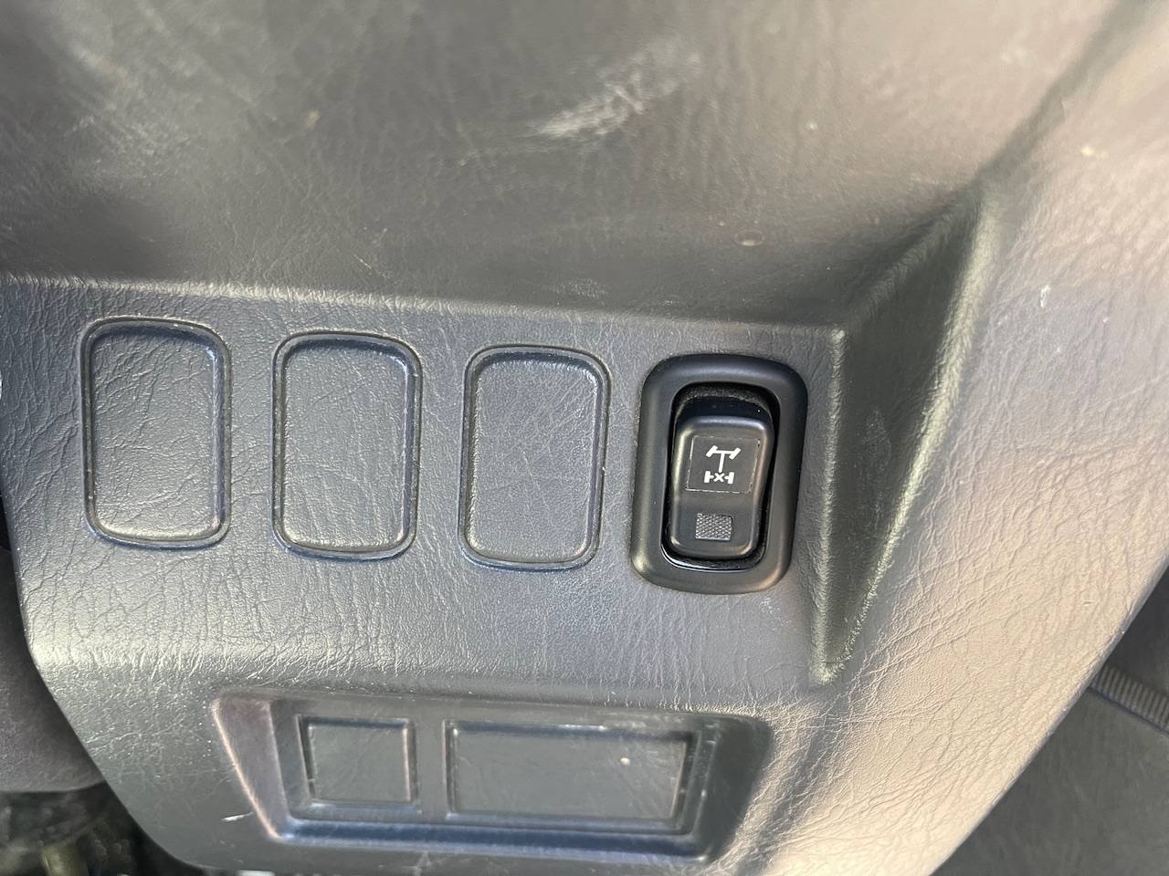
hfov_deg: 69.4
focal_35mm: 25
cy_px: 438
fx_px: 844
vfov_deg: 54.9
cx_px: 584
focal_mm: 5.1
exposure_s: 1/88
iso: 125
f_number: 1.6
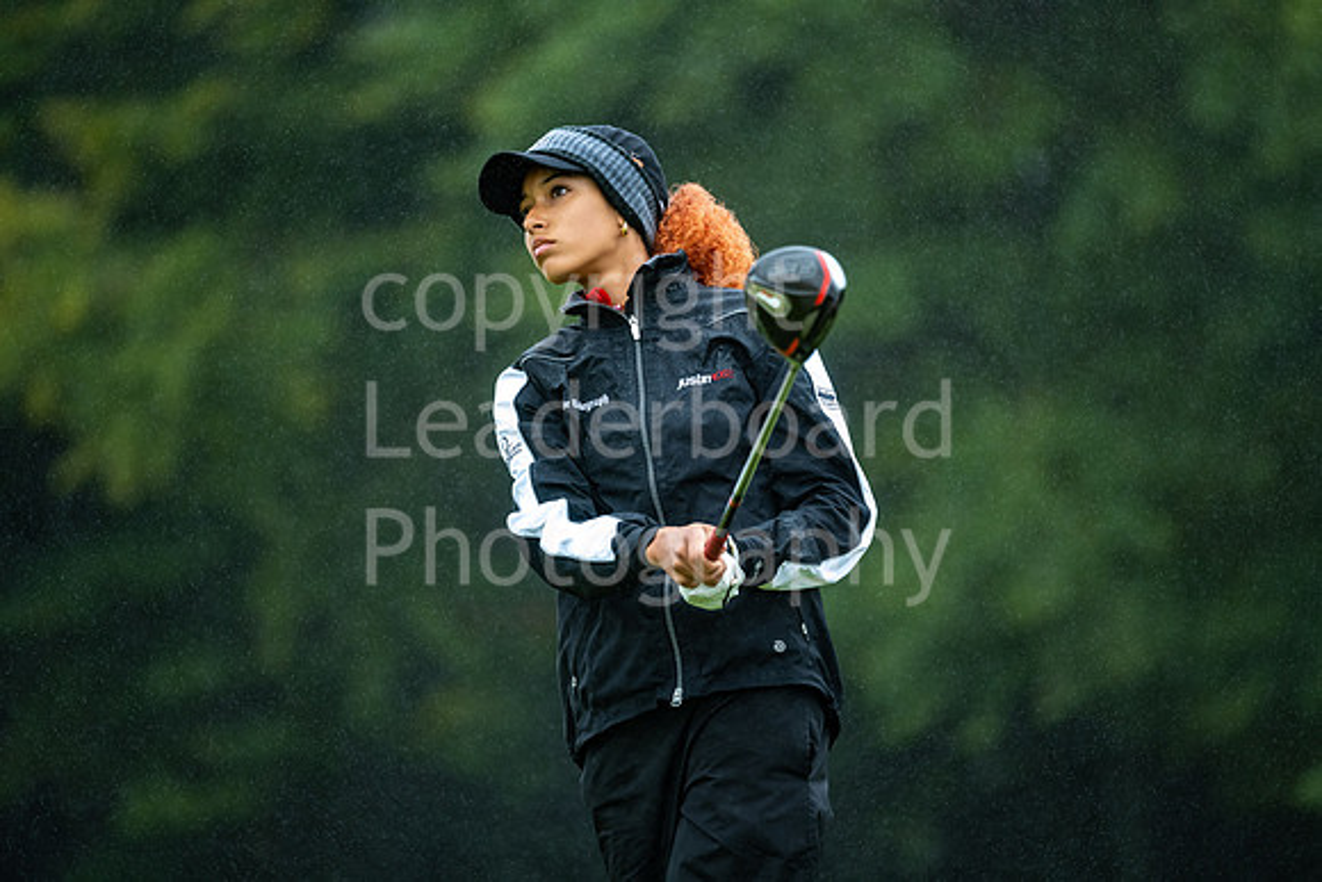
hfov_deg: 6.9
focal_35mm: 300
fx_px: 11019
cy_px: 441
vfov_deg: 4.6
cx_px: 661
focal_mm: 300
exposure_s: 1/1250
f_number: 4
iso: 500
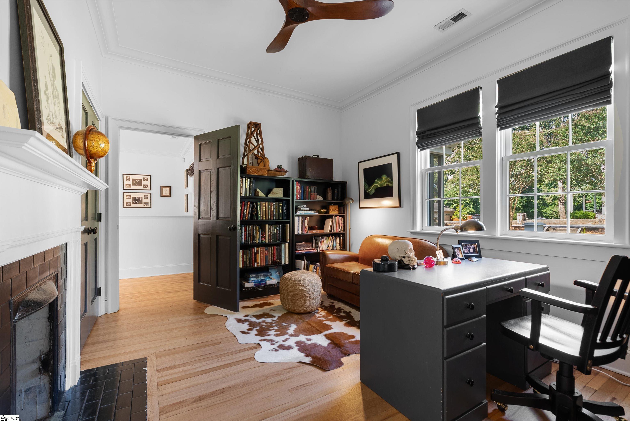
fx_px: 280
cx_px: 315
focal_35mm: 16
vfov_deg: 73.8
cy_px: 210
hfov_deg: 96.7
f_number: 8
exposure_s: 1/1.25
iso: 200
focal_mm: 16
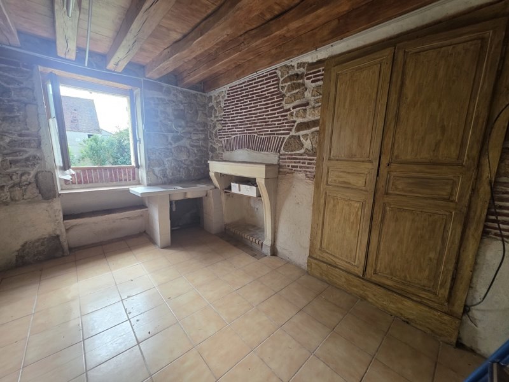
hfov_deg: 106.2
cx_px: 254
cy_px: 191
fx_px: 191
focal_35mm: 13
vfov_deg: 89.9
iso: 125
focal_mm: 2.2
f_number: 1.9
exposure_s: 1/120
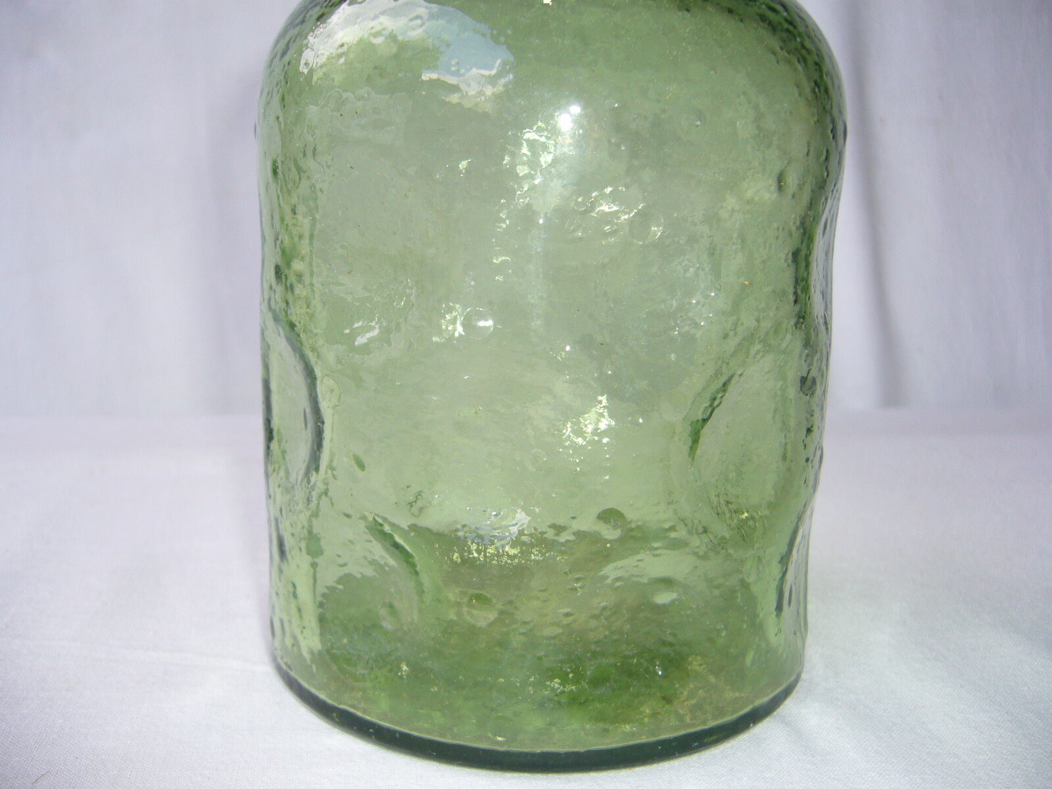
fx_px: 1064
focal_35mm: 35
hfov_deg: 52.6
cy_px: 394
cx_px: 526
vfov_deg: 40.7
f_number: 2.8
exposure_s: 1/125
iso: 80
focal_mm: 5.8
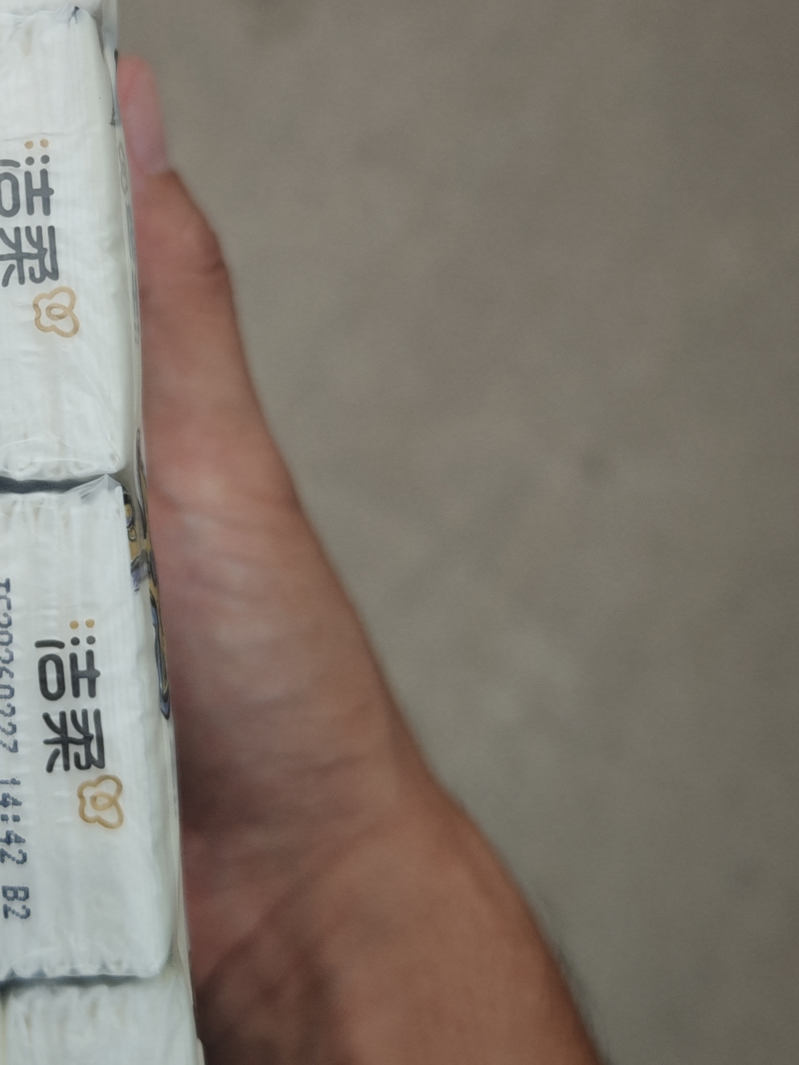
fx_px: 1816
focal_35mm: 59
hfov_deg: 23.6
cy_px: 377
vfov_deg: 32.5
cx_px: -34
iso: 50
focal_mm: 6.06
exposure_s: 1/773
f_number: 1.6
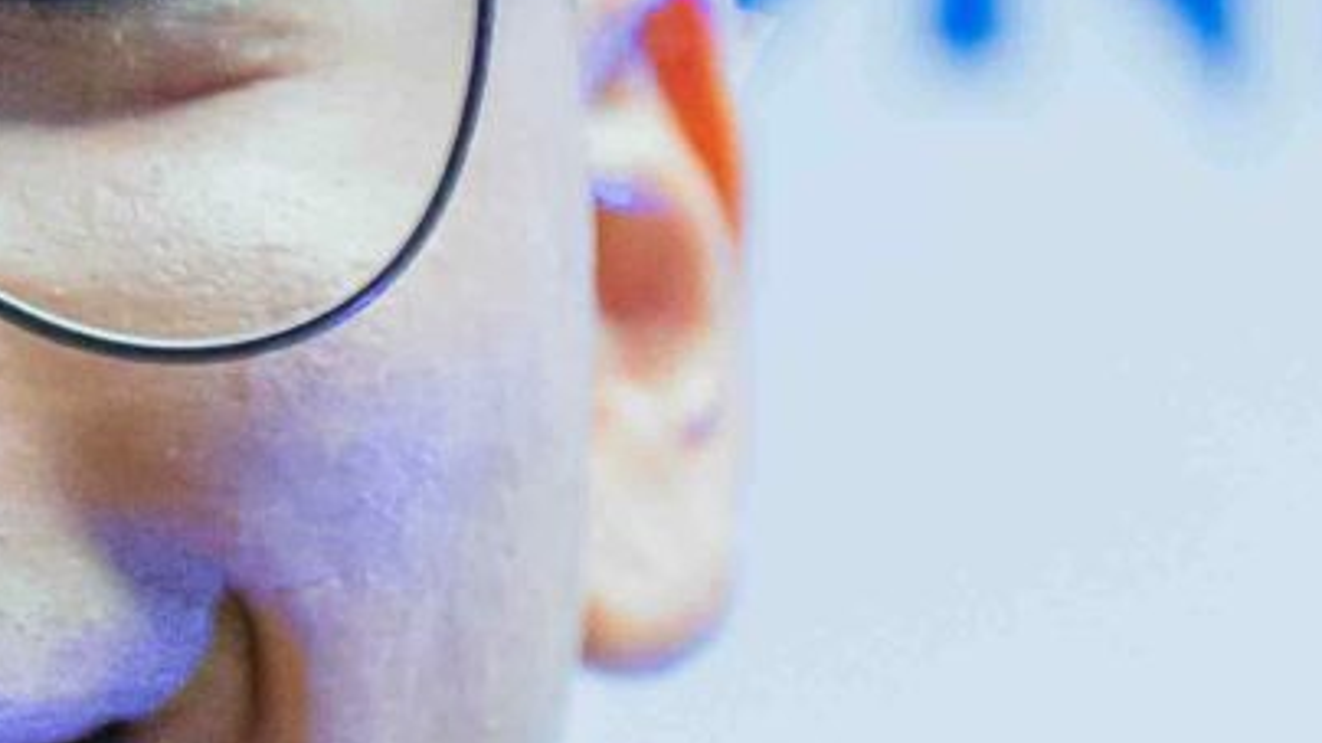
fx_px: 10934
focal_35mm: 312
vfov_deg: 3.8
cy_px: 1584
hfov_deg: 6.9
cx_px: -371
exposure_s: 1/400
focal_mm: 47
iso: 4000
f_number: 2.8
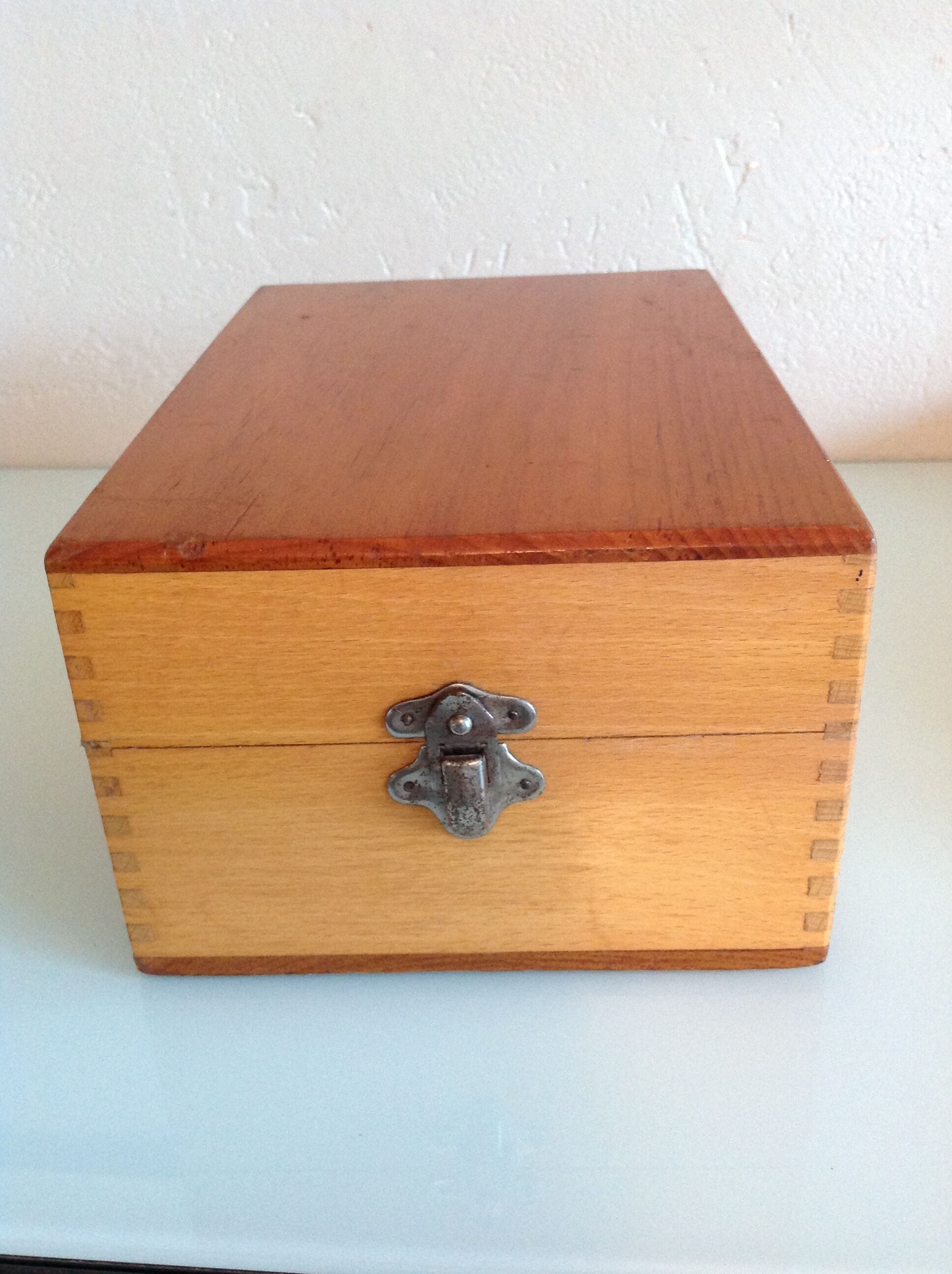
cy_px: 637
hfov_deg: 40.6
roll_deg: +4.0
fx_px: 1287
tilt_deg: -26.5
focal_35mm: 35
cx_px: 476
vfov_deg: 52.7
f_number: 2.4
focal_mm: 4.28
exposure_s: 1/17
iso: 250
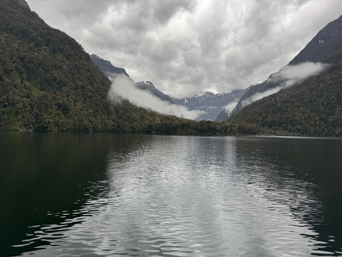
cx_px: 171
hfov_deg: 71.6
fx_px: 237
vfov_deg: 56.8
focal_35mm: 24
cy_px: 128
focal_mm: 6.76
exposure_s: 1/385
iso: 80
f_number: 1.78
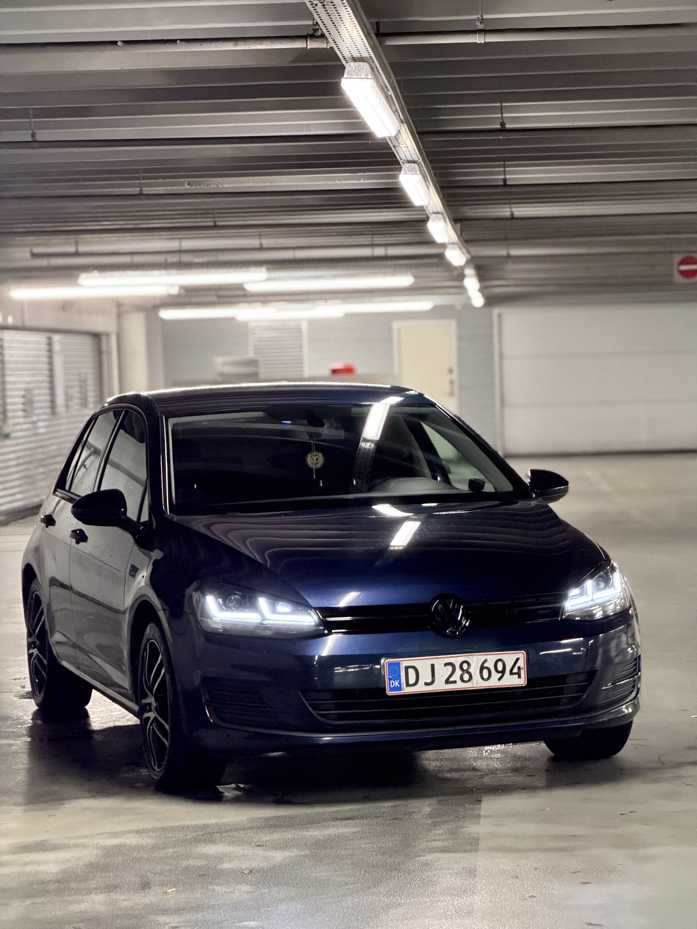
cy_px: 464
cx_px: 348
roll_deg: +2.2
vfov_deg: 19.6
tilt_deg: -2.9
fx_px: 2685
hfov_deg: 14.8
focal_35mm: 100
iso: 1250
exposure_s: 1/36
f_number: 2.8
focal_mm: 16.89
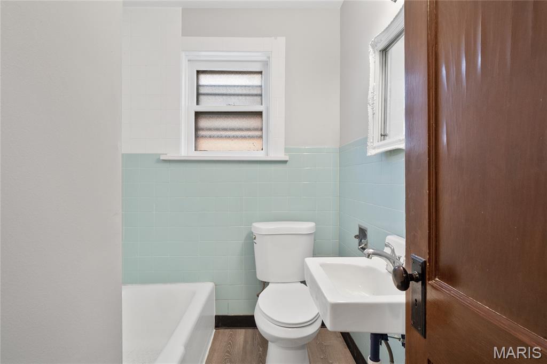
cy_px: 182
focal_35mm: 18
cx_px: 274
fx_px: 273
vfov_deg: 67.3
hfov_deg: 90.0
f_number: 8
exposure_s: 1/8
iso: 400
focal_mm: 9
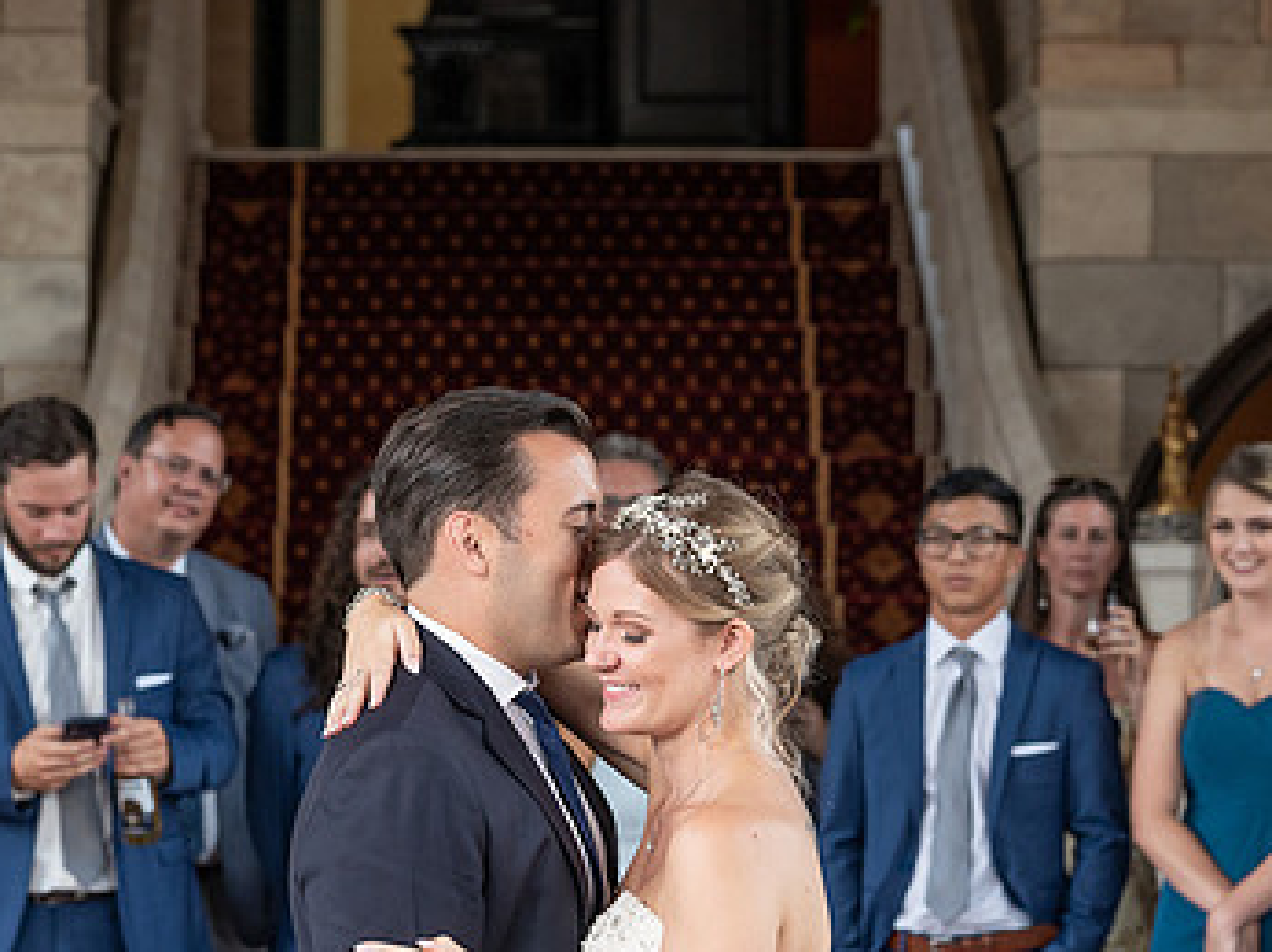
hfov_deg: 12.8
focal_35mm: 155
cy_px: 655
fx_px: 5692
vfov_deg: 9.6
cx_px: 609
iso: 1000
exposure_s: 1/200
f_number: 5
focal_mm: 89
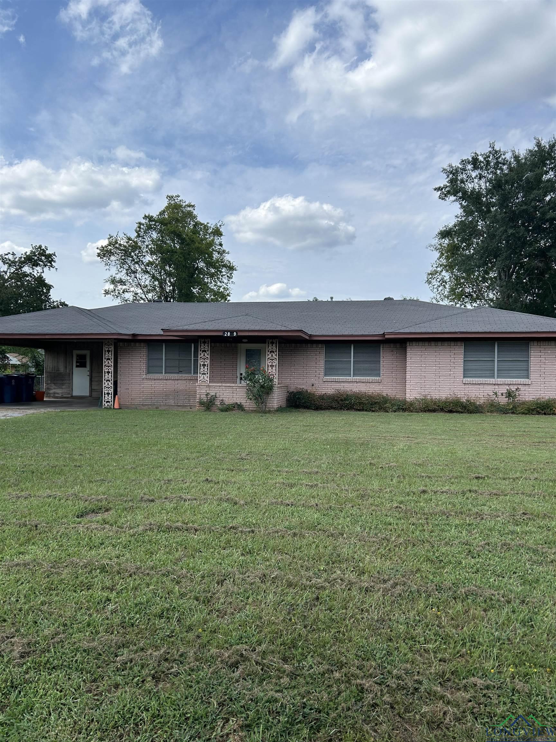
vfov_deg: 67.3
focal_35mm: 26
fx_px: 557
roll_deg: -1.1
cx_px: 278
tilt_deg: -0.1
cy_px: 371
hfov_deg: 53.1
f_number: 1.5
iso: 50
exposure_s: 1/4831
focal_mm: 5.7
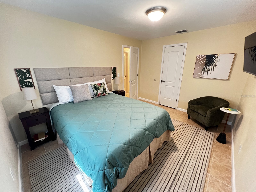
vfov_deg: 89.9
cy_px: 96
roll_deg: -0.2
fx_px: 96
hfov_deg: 106.2
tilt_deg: -17.3
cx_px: 128
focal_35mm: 13
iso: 500
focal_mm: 1.57
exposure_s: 1/60
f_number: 1.8
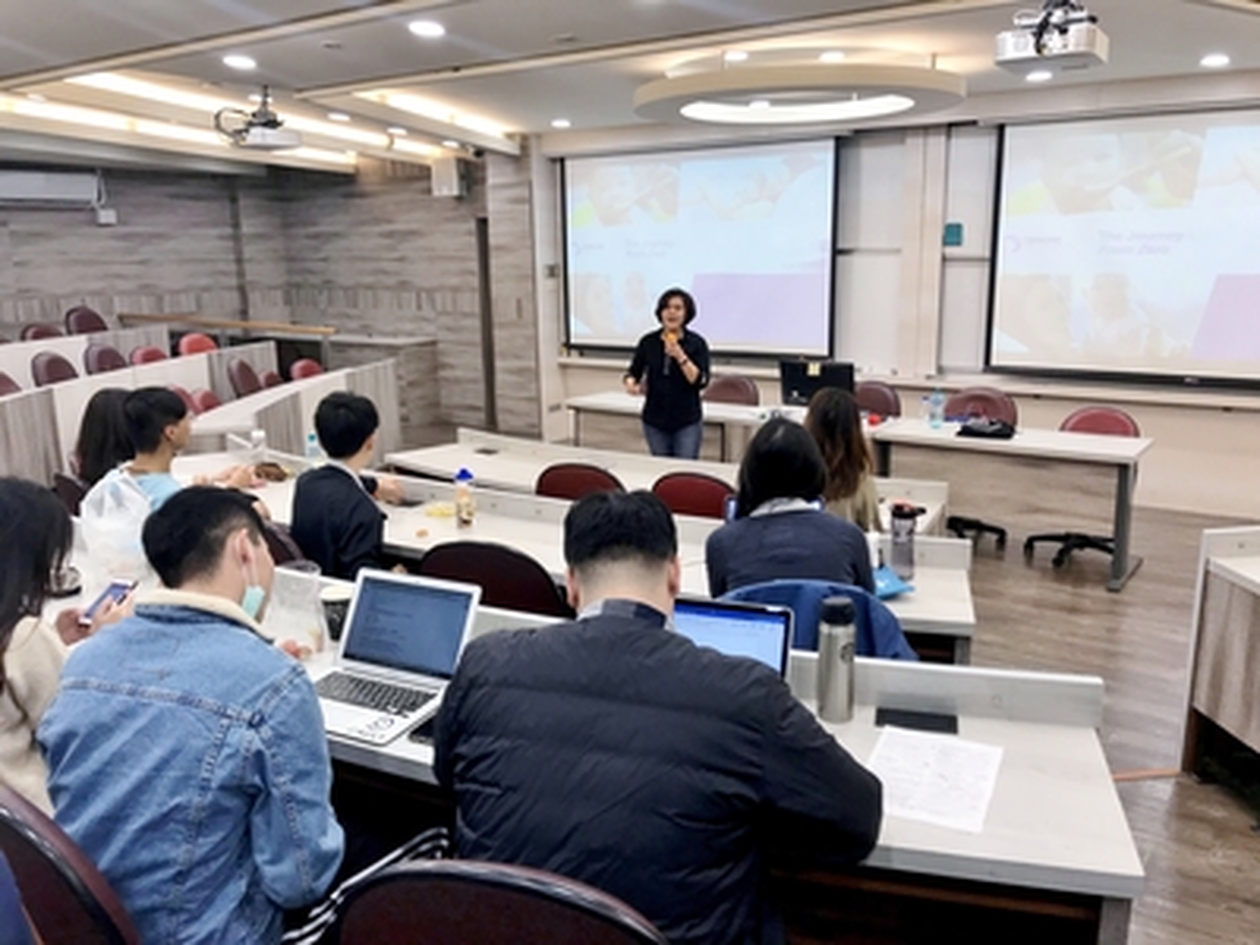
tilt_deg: -12.2
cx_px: 630
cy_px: 472
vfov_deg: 49.7
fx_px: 1019
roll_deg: -0.1
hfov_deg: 63.4
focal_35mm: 28
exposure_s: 1/121
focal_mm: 3.99
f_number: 1.8
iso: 32
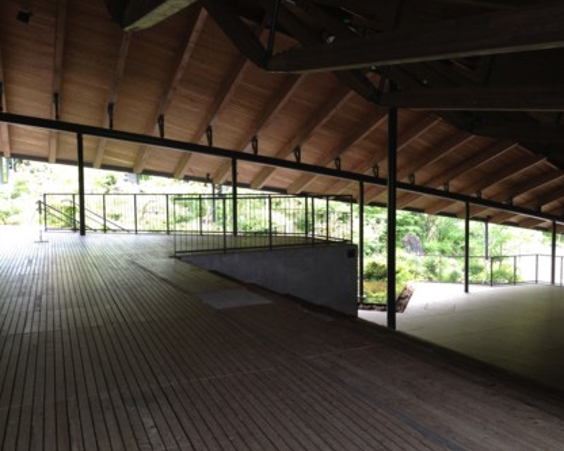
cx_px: 296
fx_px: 618
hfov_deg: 49.1
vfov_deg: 40.1
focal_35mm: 37
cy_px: 223
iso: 64
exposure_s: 1/40
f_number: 2.4
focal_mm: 4.28
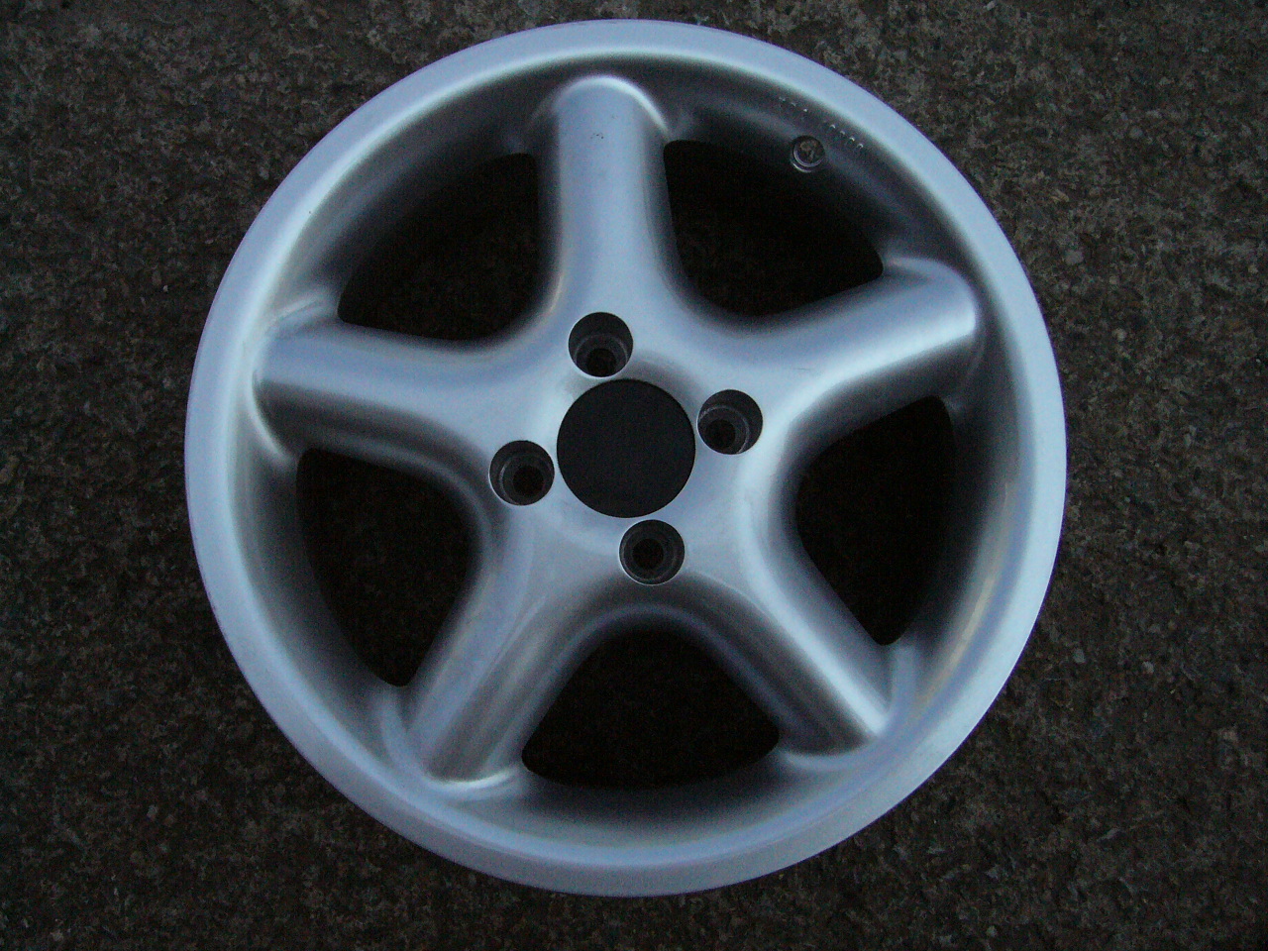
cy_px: 476
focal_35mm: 35
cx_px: 634
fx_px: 1282
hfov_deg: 52.6
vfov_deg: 40.7
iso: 400
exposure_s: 1/1000
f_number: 5.6
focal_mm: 5.8
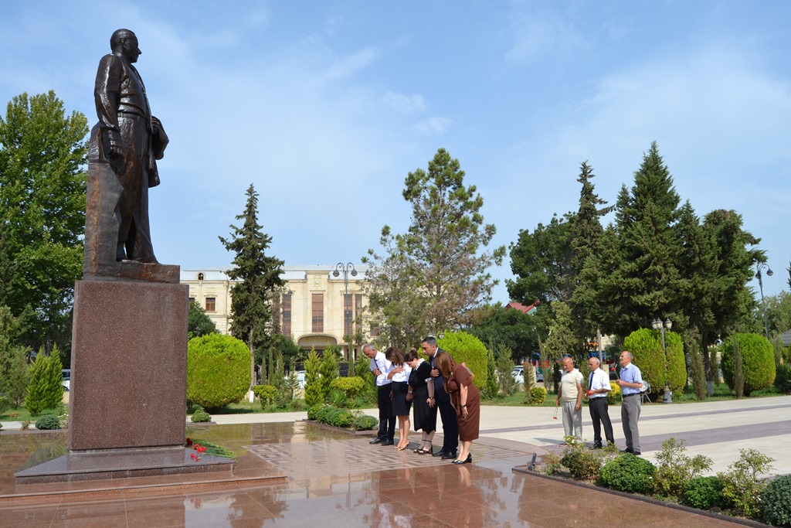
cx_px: 396
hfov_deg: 67.4
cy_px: 264
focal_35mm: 27
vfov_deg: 47.9
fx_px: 593
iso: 100
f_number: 8
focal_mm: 18
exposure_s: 1/250
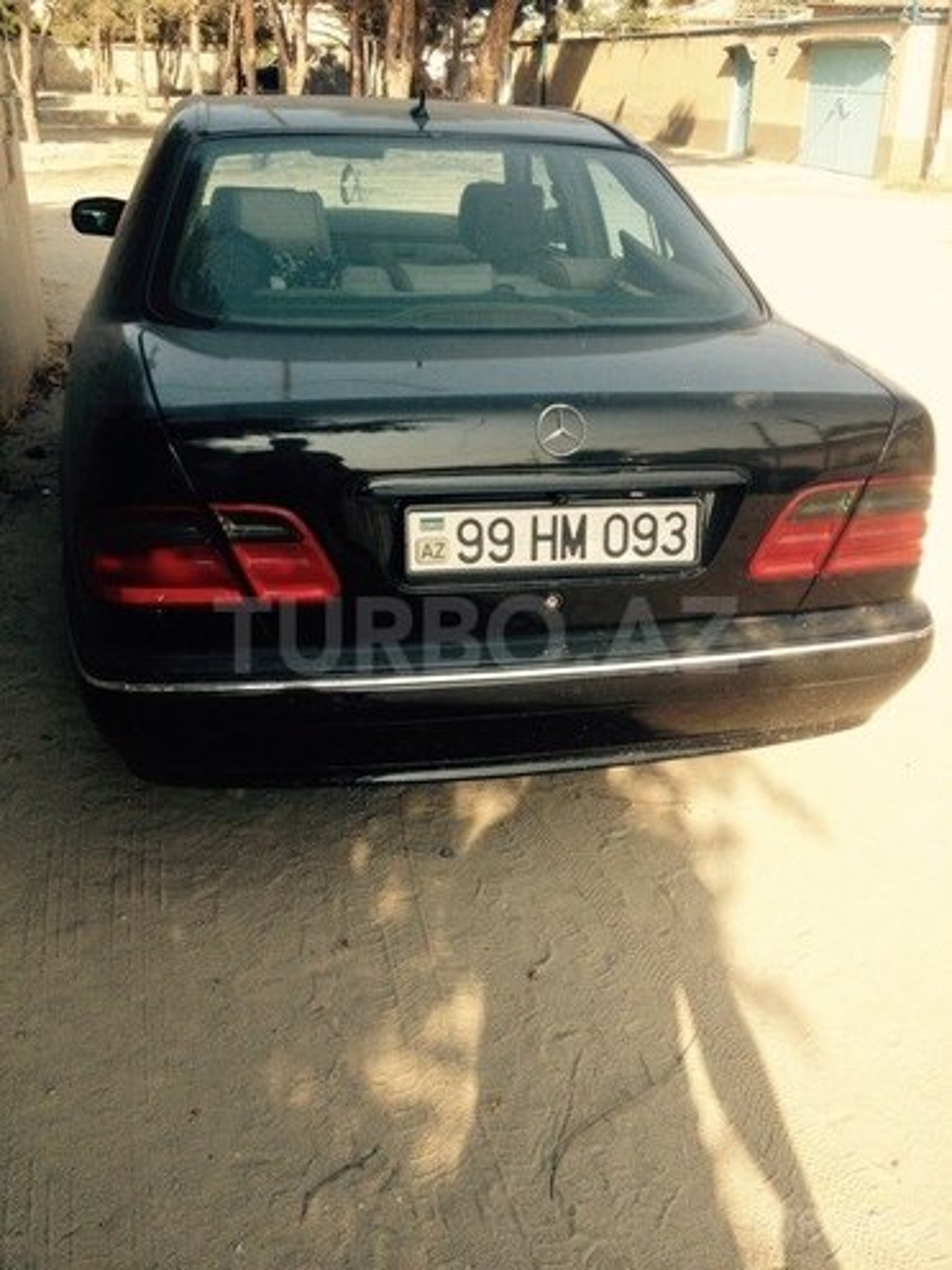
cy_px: 635
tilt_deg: -26.4
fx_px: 1283
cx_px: 476
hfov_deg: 40.7
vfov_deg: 52.6
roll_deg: -1.7
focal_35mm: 35
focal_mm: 4.28
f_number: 2.4
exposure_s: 1/563
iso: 50
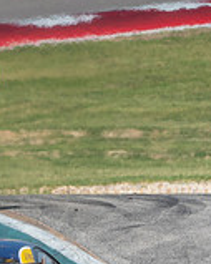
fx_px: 16690
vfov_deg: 0.9
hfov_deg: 0.7
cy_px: 97
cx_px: -159
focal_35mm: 2136
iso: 200
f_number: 14
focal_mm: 300
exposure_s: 1/250
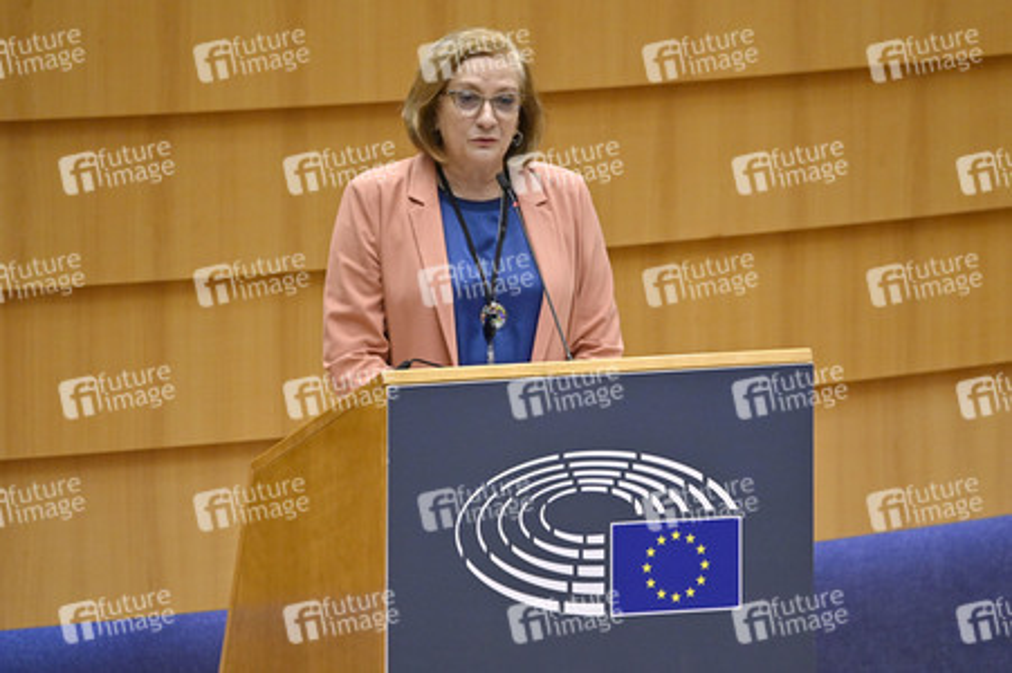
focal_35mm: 600
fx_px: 16854
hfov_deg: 3.4
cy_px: 336
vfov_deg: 2.3
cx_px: 506
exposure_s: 1/500
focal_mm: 600
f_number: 6.3
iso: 4000
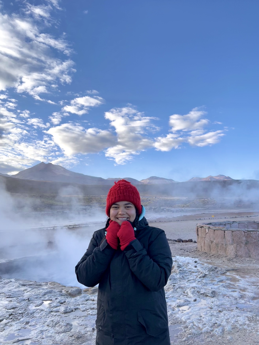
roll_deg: +0.4
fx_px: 259
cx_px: 130
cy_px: 172
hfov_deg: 53.1
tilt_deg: +8.8
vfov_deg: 67.3
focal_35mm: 26
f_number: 1.5
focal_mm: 5.7
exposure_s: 1/1266
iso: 50
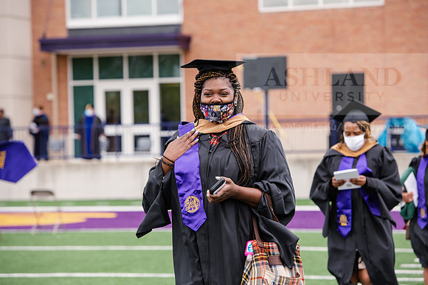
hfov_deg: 14.7
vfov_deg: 9.8
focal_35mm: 140
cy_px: 142
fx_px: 1665
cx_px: 214
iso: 500
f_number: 5
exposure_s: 1/640
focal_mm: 140
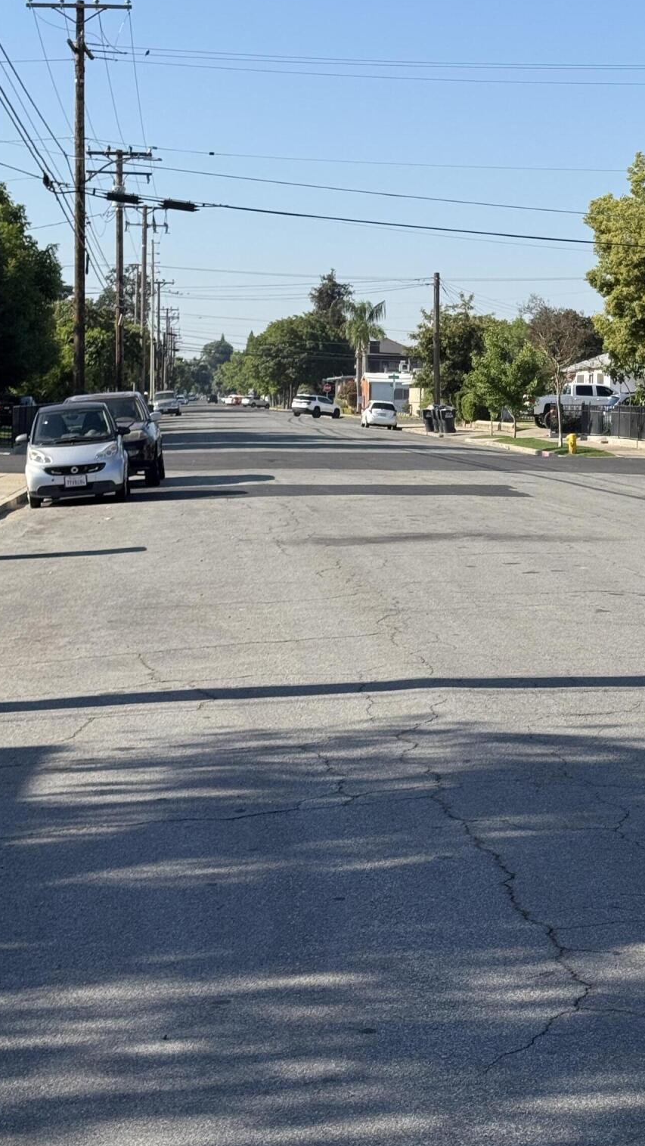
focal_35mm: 69
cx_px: 461
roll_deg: -0.3
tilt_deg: -1.7
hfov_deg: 17.4
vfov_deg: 30.5
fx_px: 2097
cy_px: 442
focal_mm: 6.76
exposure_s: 1/4608
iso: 64
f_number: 1.78
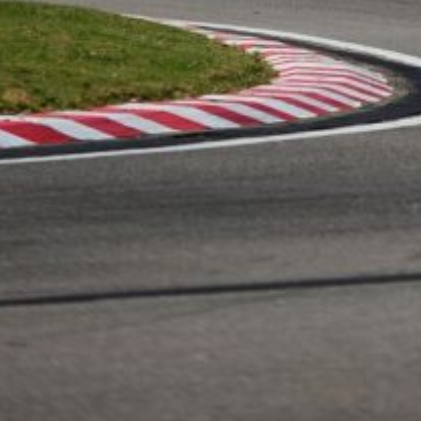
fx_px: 8641
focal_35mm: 628
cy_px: -488
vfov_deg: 2.8
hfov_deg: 2.8
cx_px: 570
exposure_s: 1/2500
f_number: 2.8
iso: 100
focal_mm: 150
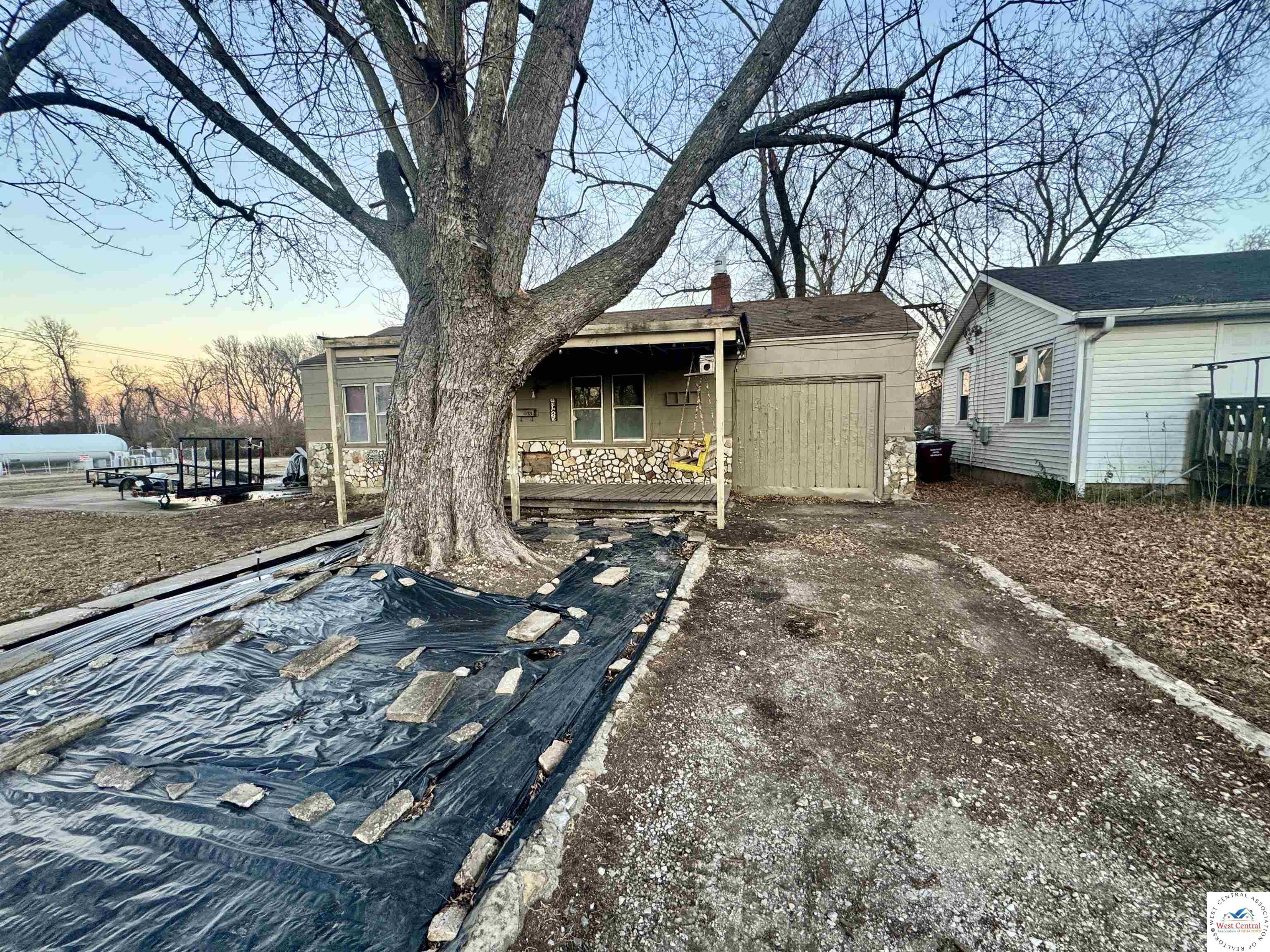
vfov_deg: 85.7
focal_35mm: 14
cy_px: 476
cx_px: 635
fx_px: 514
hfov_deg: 102.1
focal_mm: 2.22
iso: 200
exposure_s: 1/99
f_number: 2.2
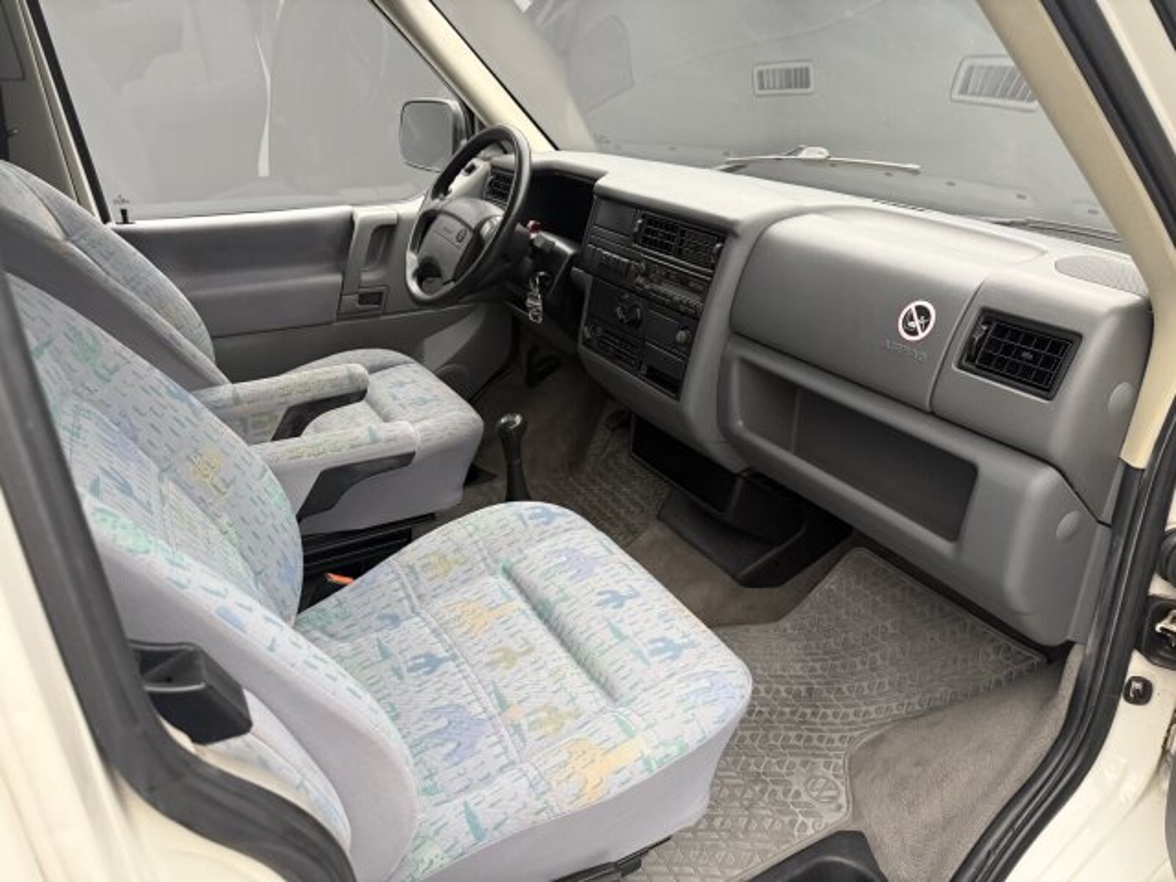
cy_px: 441
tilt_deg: -26.3
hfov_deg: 71.6
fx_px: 815
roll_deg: +0.5
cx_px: 588
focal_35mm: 24
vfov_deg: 56.8
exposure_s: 1/50
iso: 250
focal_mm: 6.76
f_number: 1.78
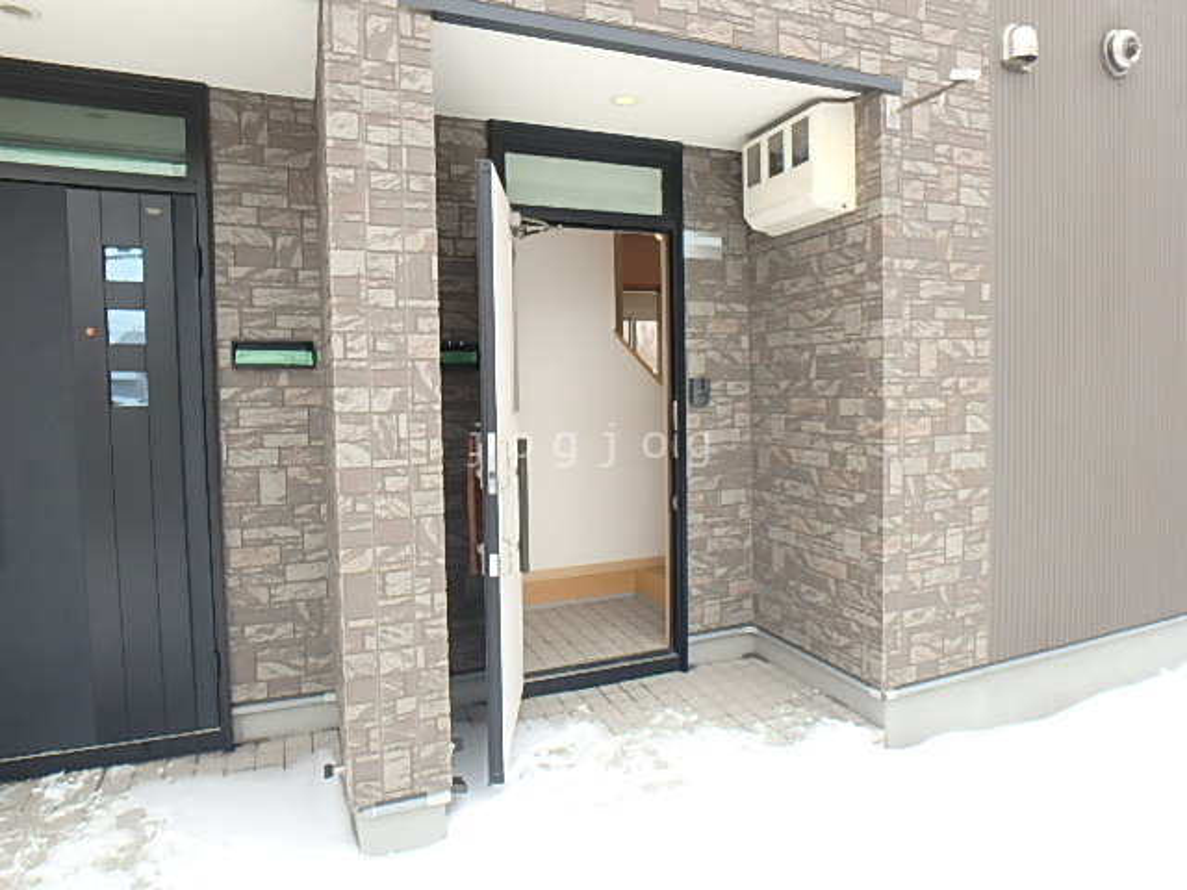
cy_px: 445
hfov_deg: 79.0
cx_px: 594
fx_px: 720
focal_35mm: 21
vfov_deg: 63.4
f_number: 3.5
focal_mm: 3.7
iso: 125
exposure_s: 1/160
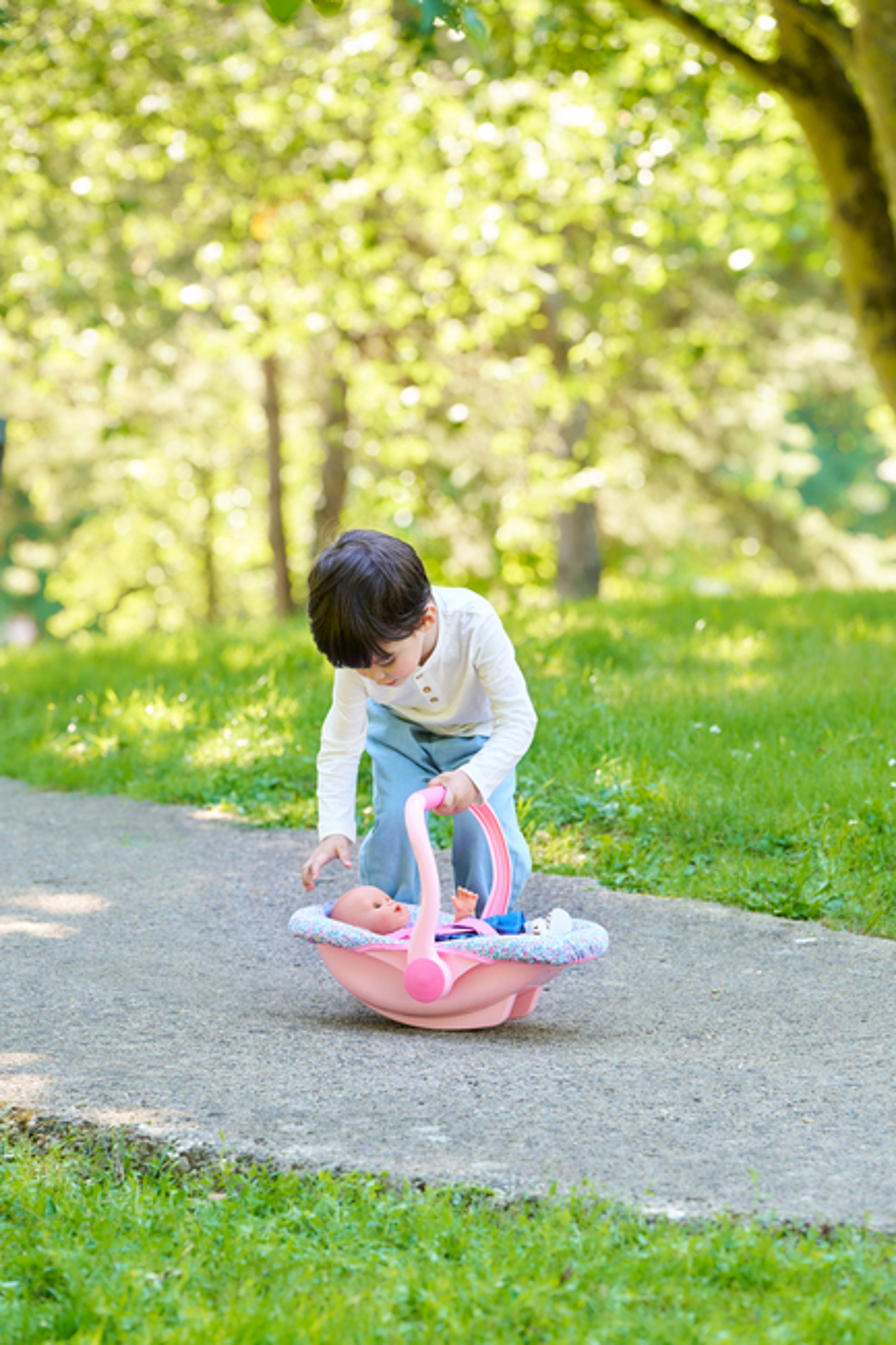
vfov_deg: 11.7
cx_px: 448
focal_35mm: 176
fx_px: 6574
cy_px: 672
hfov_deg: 7.8
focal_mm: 176
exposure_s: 1/400
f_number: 5.6
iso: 1600
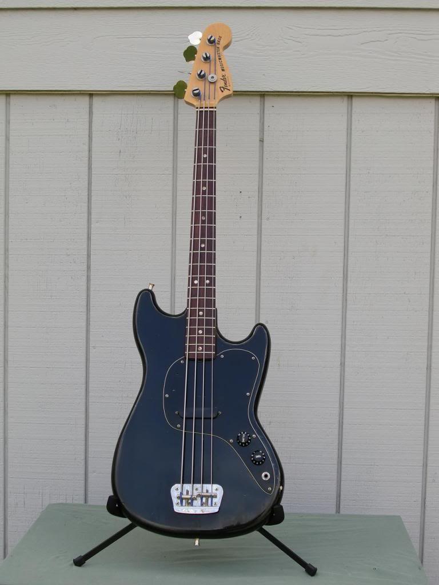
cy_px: 292
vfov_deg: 36.8
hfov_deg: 28.0
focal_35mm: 52
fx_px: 879
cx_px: 220
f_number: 3.4
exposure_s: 1/320
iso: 64
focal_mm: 9.1
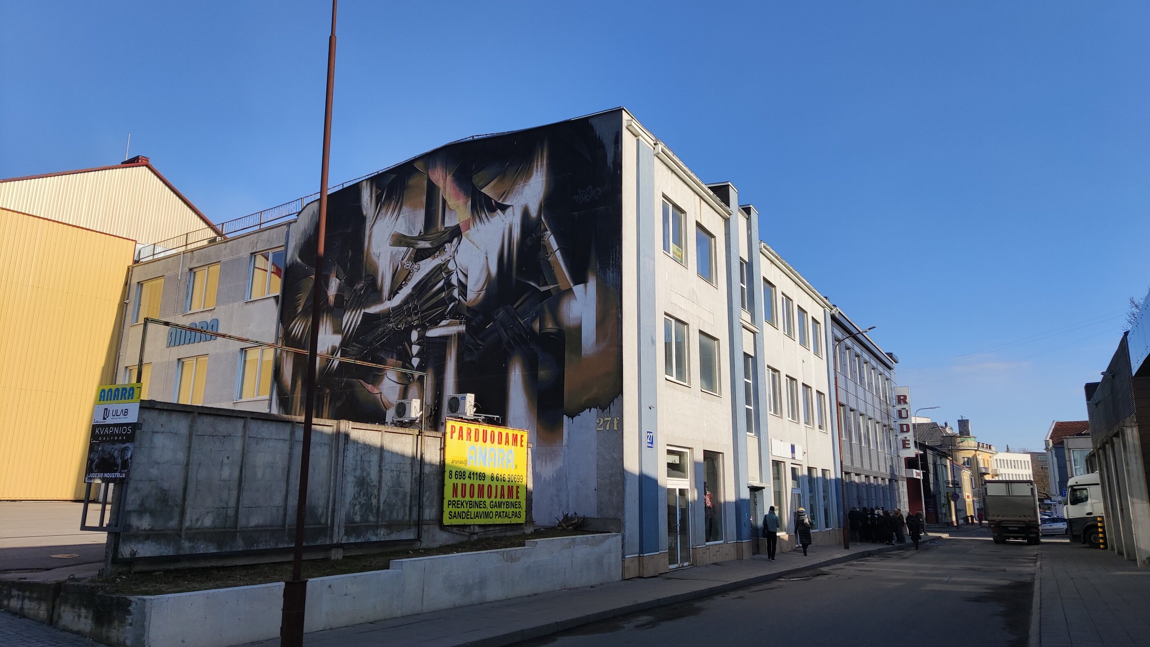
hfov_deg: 66.1
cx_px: 582
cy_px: 265
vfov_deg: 40.0
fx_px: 884
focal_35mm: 29
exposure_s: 1/2095
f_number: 1.79
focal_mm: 4.71
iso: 50
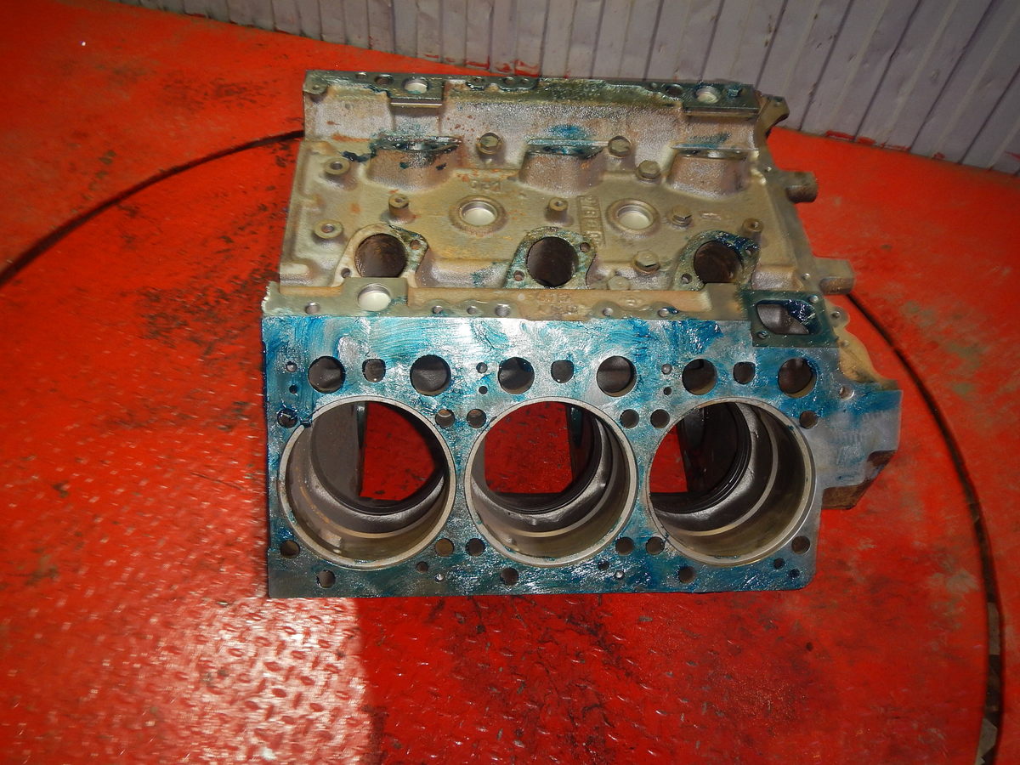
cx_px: 510
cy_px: 382
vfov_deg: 49.7
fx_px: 825
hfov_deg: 63.4
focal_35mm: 28
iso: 200
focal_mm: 5
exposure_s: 1/30
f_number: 3.9
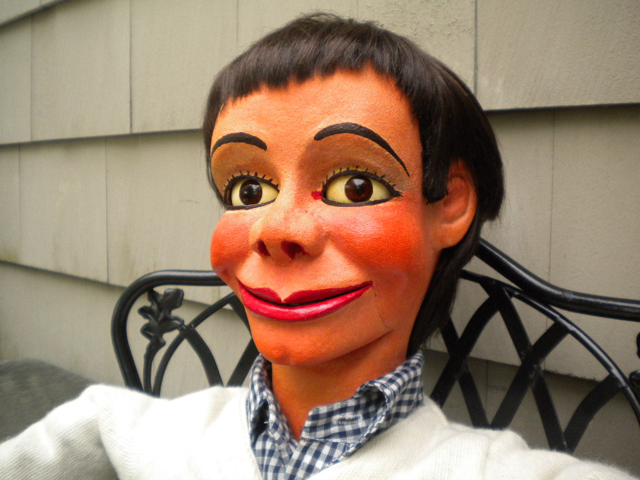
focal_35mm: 35
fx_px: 647
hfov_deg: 52.6
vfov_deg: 40.7
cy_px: 240
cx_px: 320
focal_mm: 6.3
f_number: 3.1
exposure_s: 1/506
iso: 285
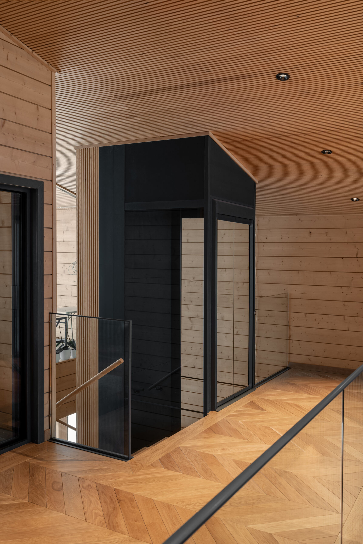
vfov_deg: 57.2
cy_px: 272
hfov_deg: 40.0
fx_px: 499
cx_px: 182
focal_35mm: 33
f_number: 8
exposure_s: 1/3
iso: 200
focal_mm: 33
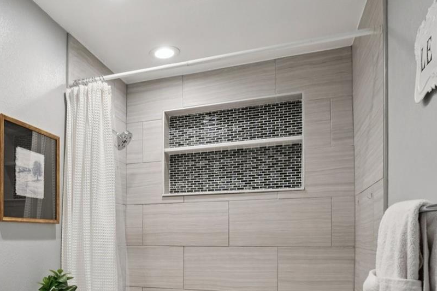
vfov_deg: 41.6
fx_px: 364
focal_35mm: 30
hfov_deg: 58.6
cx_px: 108
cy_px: 236
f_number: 8
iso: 400
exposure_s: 1/13
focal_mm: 10
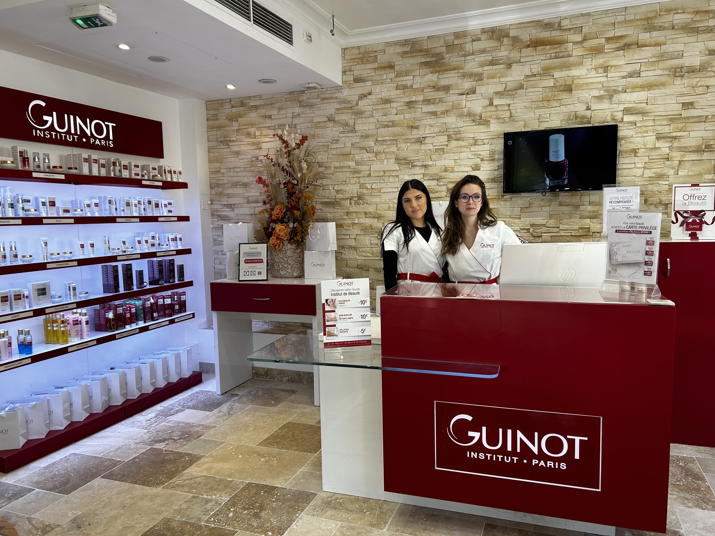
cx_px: 358
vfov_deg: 53.1
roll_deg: +1.4
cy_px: 268
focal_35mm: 26
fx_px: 537
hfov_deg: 67.3
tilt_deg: -5.7
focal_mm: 5.7
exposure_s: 1/117
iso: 40
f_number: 1.5
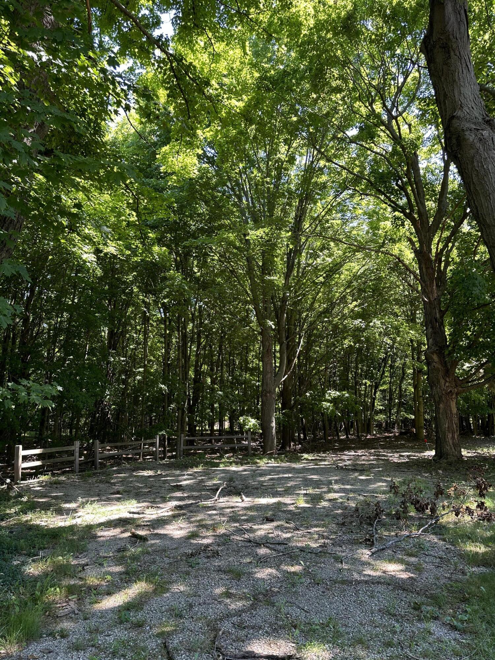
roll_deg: -0.2
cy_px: 330
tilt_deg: +9.9
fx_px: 458
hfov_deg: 56.8
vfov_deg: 71.6
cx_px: 248
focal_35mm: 24
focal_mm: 6.86
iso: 64
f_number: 1.78
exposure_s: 1/121
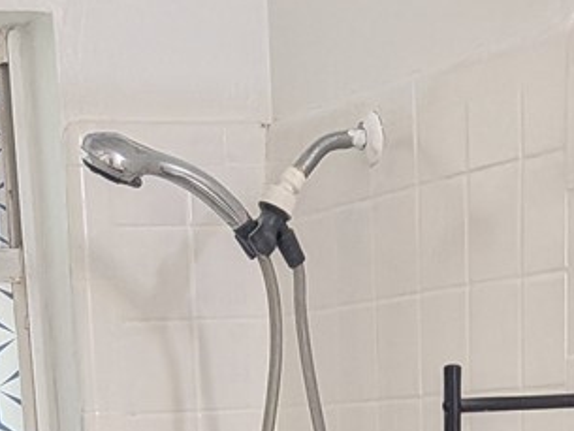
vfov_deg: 10.2
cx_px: 277
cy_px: 1031
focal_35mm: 126
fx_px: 2090
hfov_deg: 15.6
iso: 135
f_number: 1.7
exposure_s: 1/120
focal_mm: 4.53
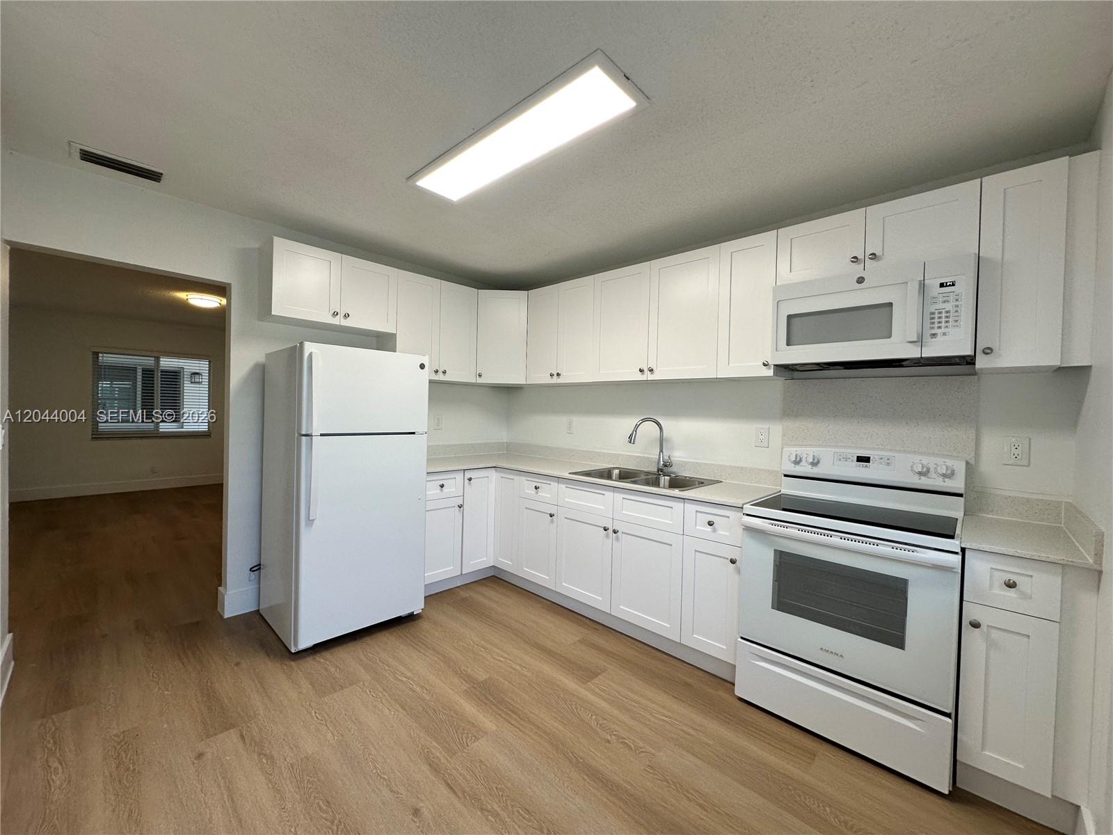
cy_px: 418
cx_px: 556
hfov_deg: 102.1
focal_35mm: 14
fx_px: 450
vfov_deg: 85.7
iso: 100
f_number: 2.2
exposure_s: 1/120
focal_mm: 2.22
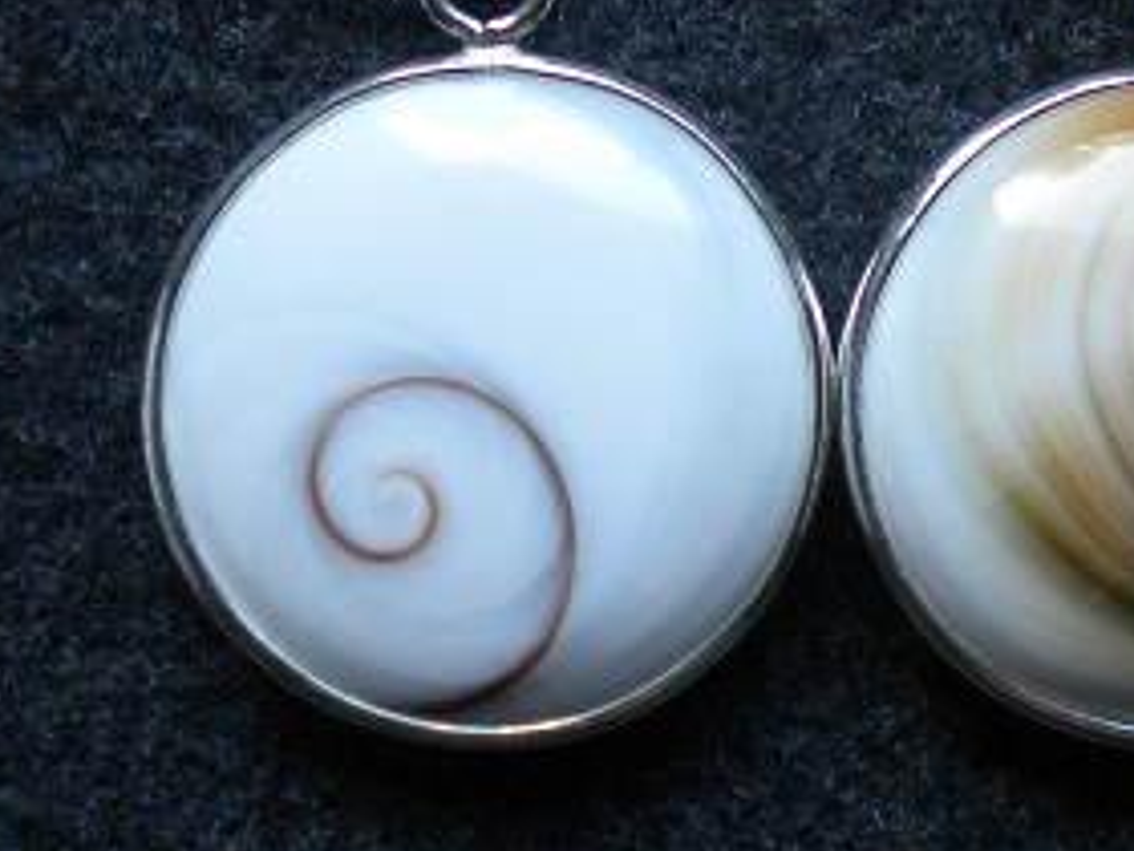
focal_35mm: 88
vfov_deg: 16.7
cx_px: 717
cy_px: 284
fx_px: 2883
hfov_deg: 22.2
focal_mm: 7.4
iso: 80
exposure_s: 1/101
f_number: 3.5
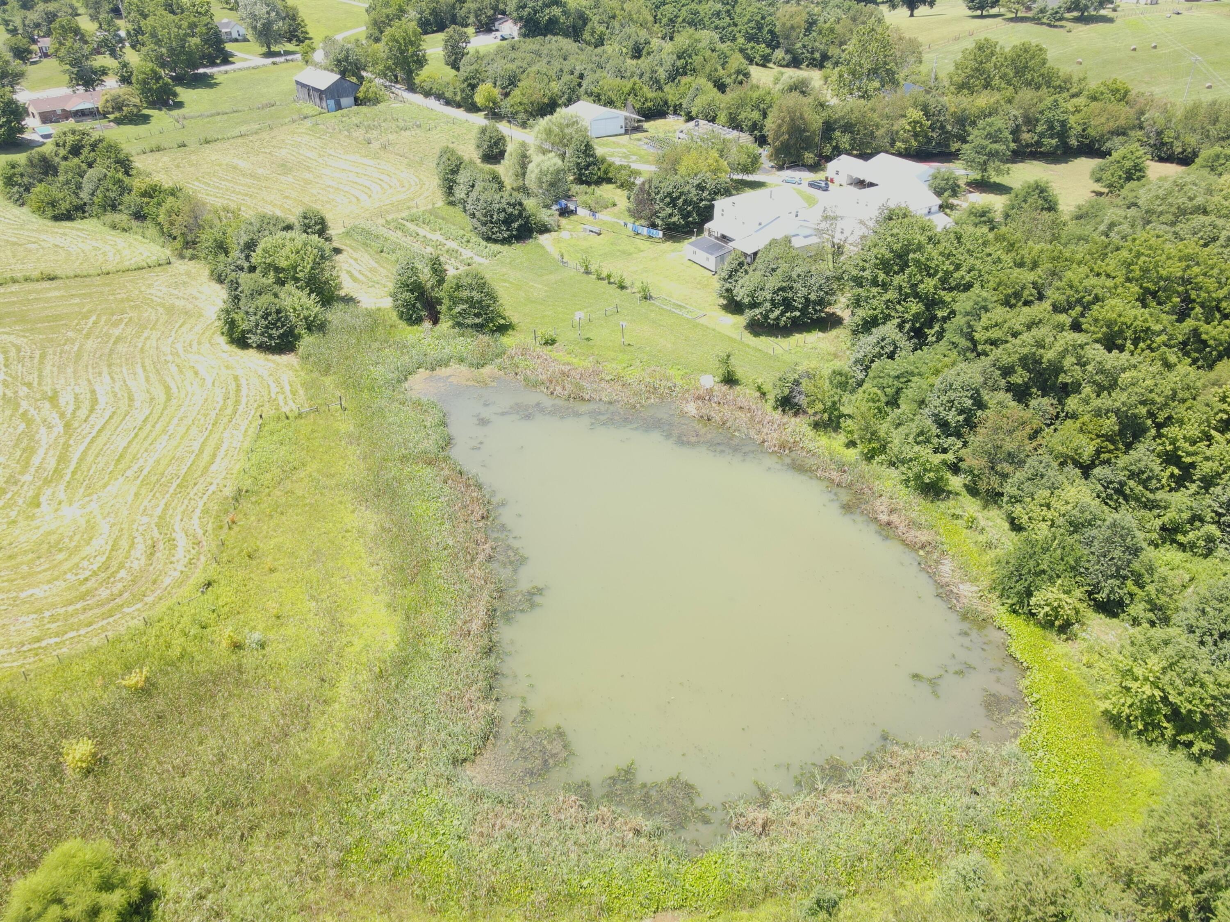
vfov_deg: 56.8
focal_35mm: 24
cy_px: 461
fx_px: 853
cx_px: 615
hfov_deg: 71.6
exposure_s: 1/100
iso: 100
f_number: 2.8
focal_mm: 4.5
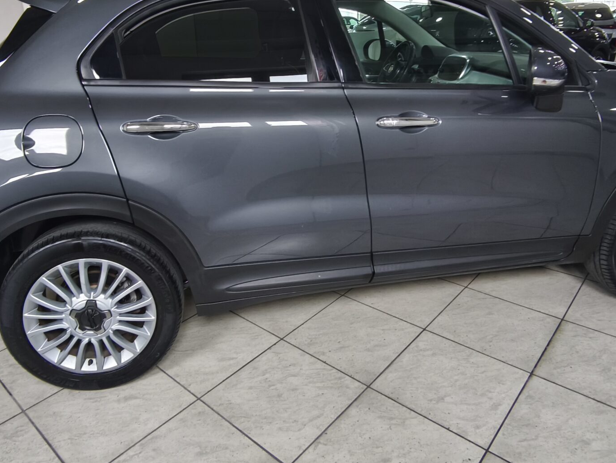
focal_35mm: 28
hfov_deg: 63.4
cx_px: 301
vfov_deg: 49.1
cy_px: 165
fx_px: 498
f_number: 2.2
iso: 400
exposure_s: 1/33.3
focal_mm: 1.91
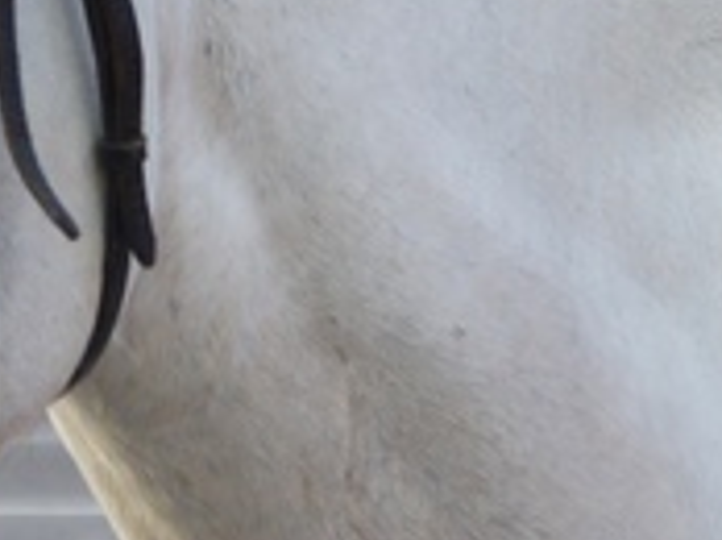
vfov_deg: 2.7
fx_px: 11400
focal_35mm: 547
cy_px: 339
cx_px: 834
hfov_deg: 3.6
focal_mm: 55
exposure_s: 1/100
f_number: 5.6
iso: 200
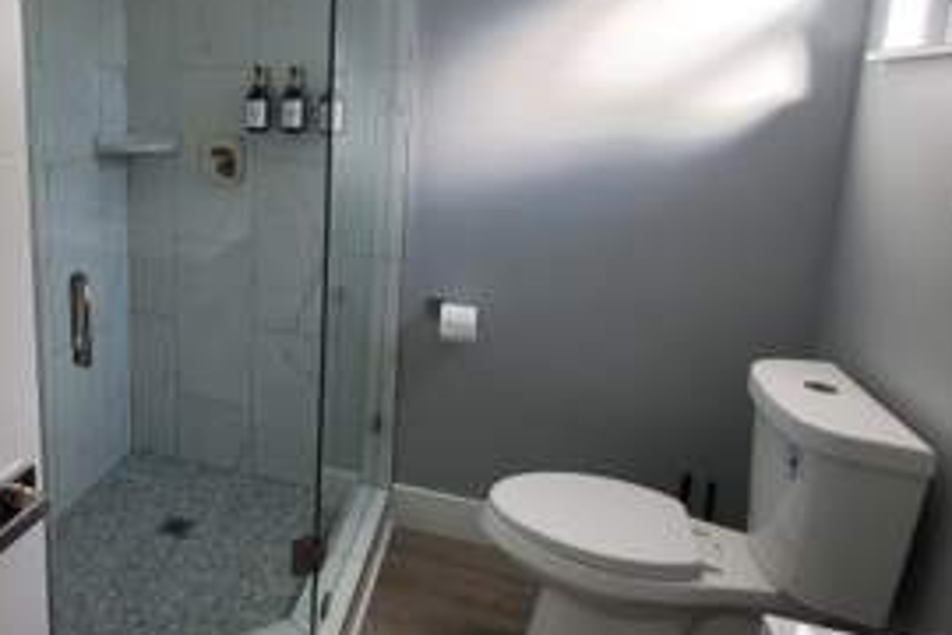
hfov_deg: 69.0
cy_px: 213
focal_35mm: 24
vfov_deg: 52.2
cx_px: 240
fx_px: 635
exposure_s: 1/60
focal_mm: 2.2
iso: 100
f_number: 2.2
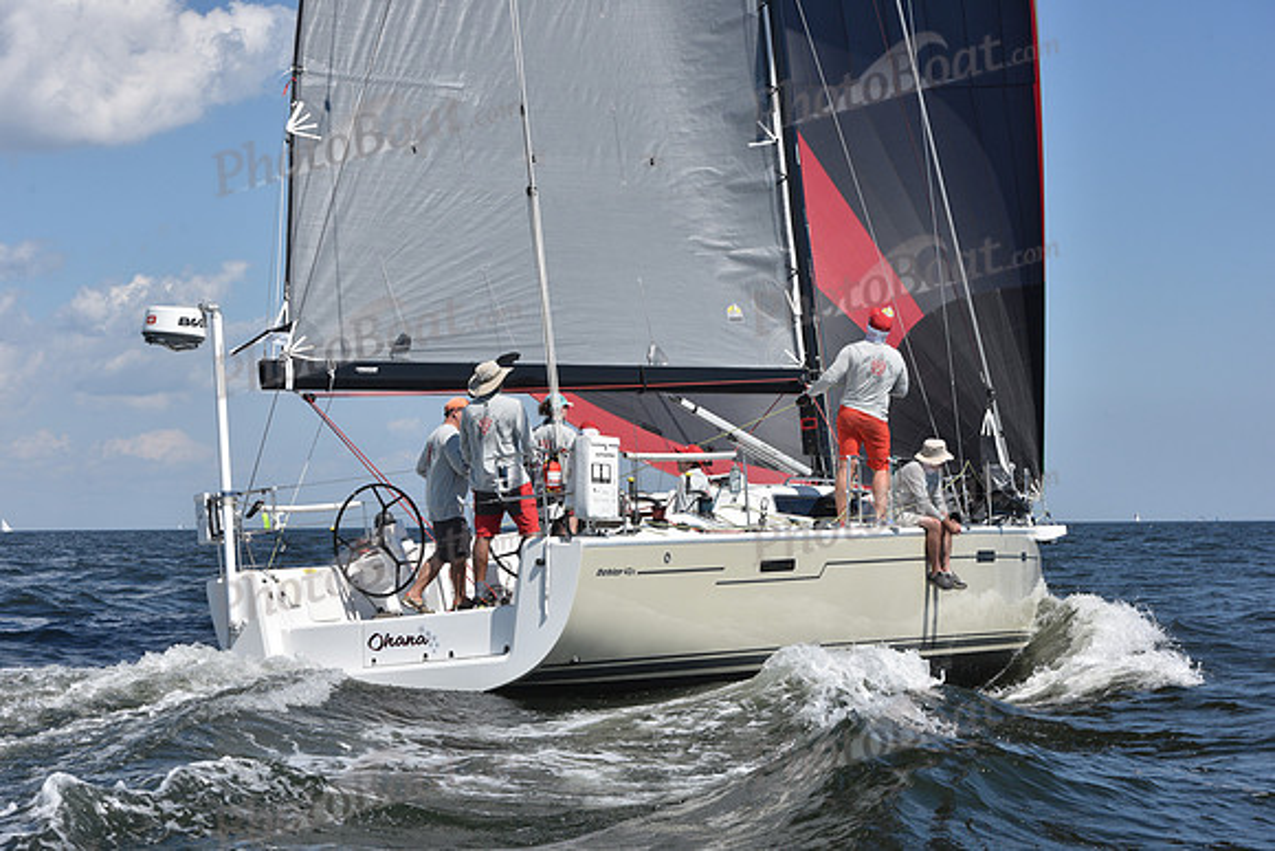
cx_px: 638
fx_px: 2480
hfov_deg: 28.8
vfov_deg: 19.5
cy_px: 426
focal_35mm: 70
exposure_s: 1/1250
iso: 320
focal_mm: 70
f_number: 10
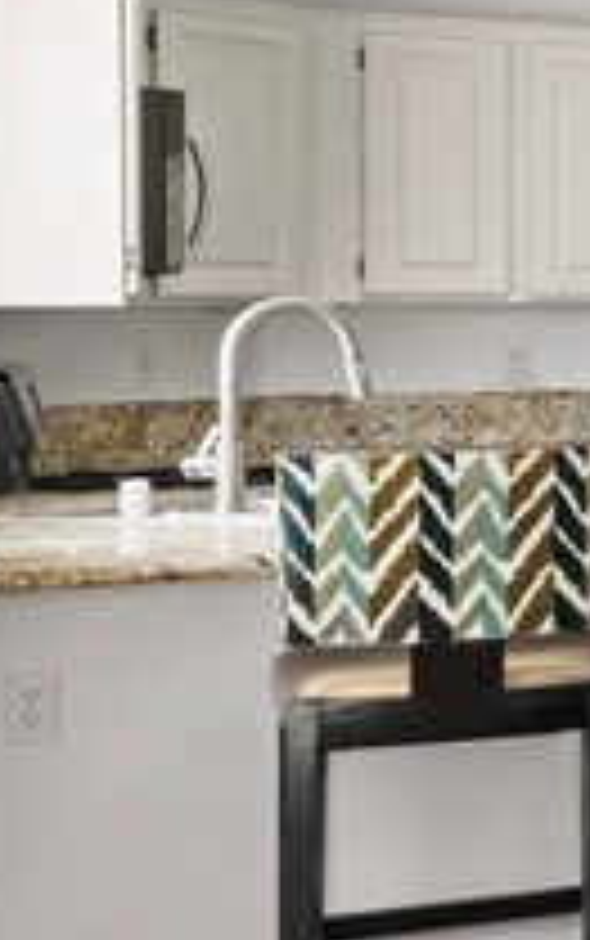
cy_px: 304
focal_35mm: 90
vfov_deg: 22.9
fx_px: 2311
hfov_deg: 9.6
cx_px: 1982
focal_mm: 17
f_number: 8
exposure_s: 1/20
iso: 500
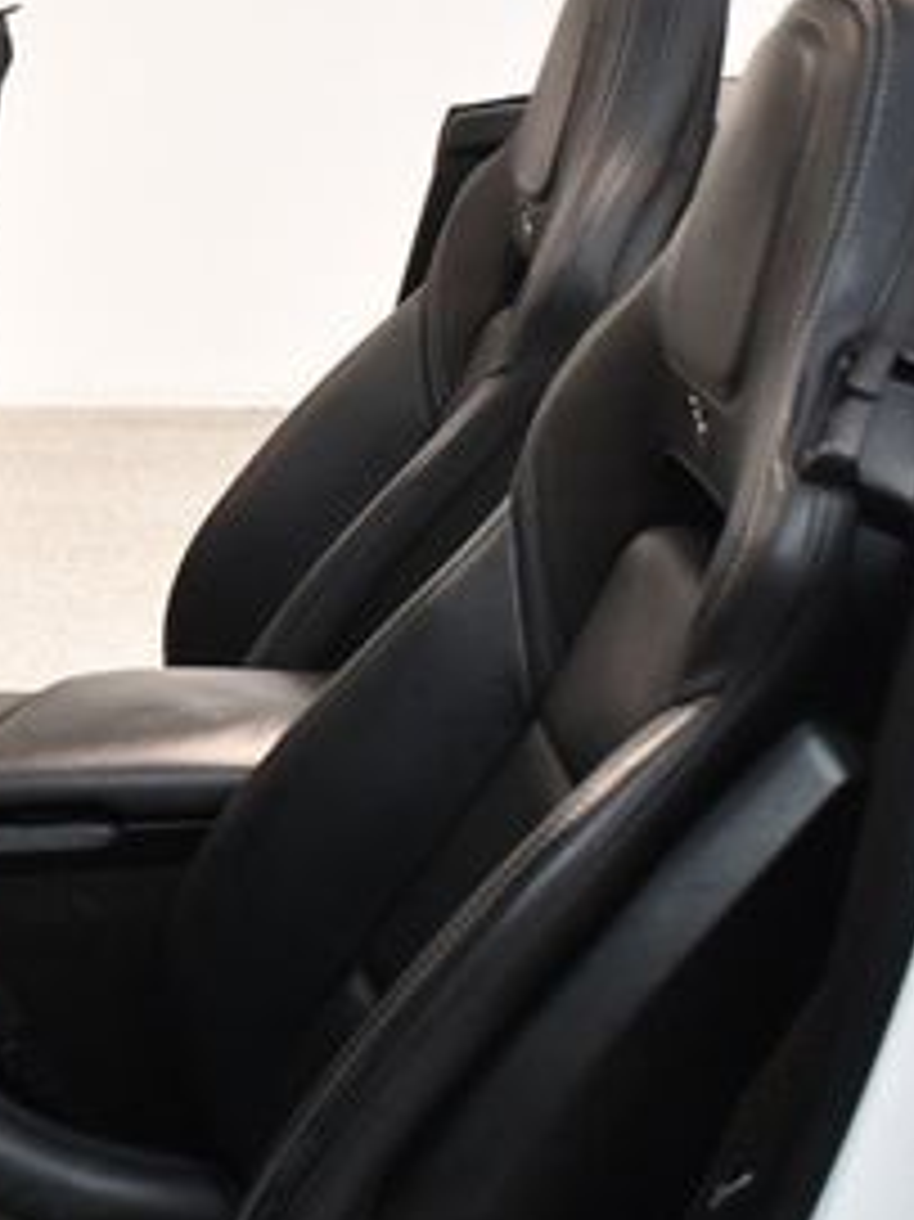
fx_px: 2642
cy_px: 765
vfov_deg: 25.9
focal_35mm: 75
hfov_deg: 18.7
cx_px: -144
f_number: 3.5
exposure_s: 1/125
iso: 3200
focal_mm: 22
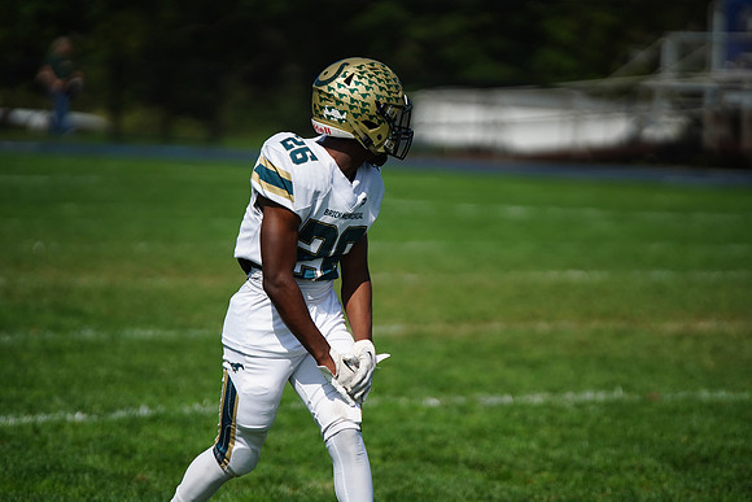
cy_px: 251
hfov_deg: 6.9
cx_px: 376
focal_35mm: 300
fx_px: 6268
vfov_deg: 4.6
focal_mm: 300
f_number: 2.8
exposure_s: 1/8000
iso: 400
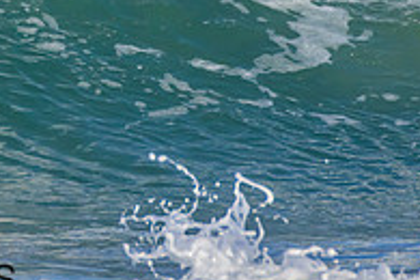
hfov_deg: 0.7
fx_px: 36397
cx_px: -121
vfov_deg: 0.4
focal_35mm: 3120
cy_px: -63
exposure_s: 1/3200
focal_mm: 1000
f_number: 11
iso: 2000
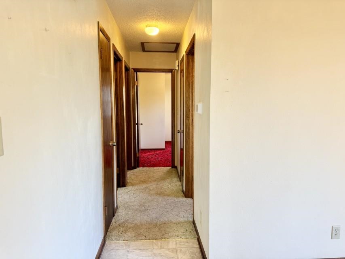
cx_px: 172
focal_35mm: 24
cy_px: 130
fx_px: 239
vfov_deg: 56.8
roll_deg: +0.0
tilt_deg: -5.1
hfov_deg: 71.6
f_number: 1.78
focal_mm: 6.76
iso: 160
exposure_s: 1/120
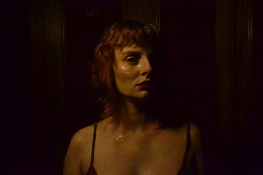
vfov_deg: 36.9
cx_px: 132
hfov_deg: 53.1
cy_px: 88
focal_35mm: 36
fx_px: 263
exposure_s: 2
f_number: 25
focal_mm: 24
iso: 3200
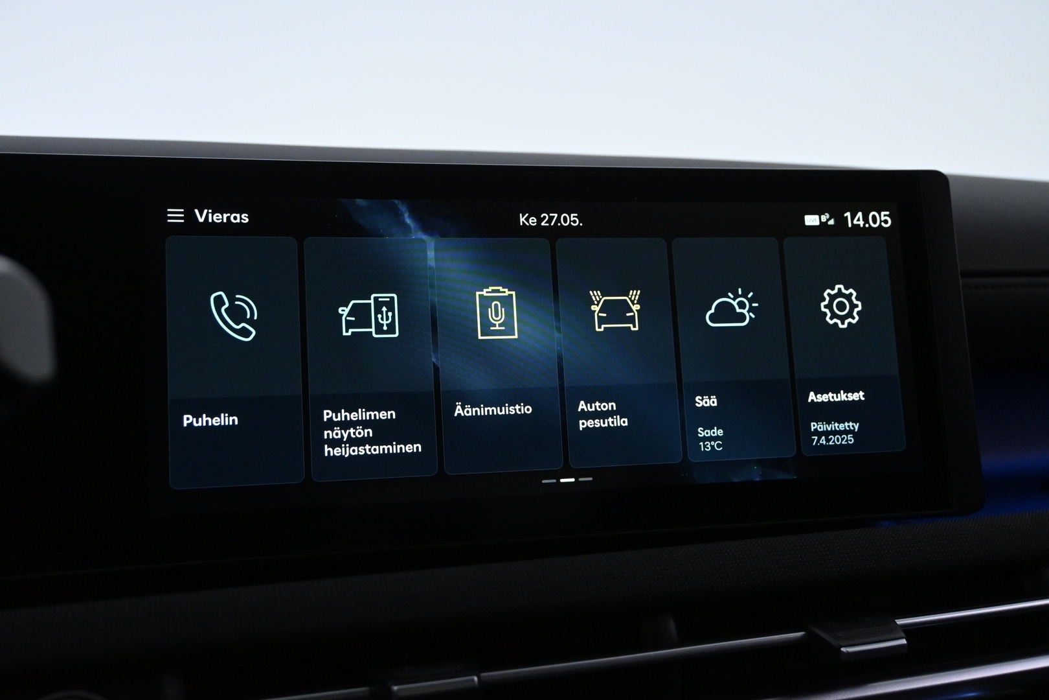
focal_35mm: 36
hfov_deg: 53.1
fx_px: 1049
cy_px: 350
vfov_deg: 36.9
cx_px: 524
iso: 3200
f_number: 4.5
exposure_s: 1/80
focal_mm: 24
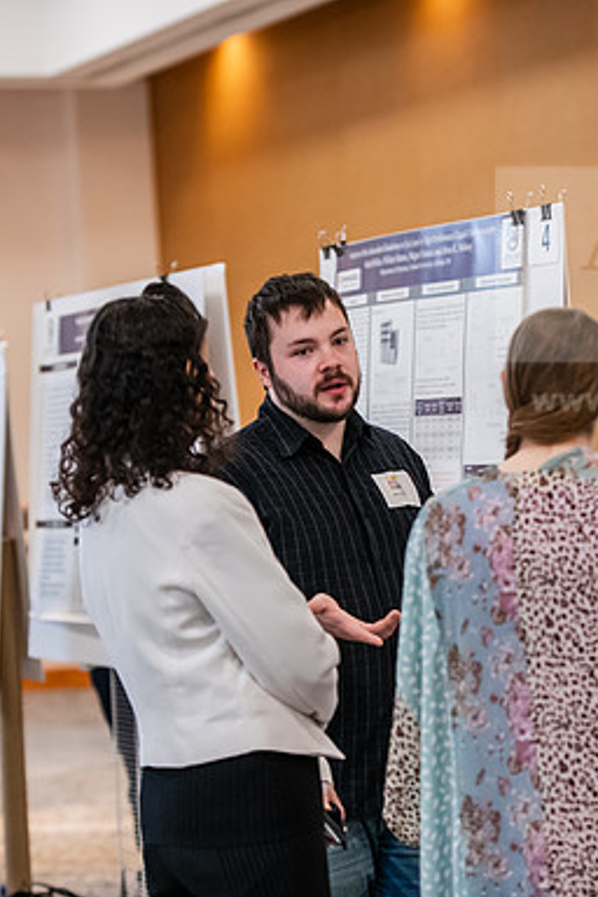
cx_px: 425
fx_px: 3687
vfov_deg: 13.9
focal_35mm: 148
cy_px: 450
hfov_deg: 9.3
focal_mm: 98
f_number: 3.2
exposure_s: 1/200
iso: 2000
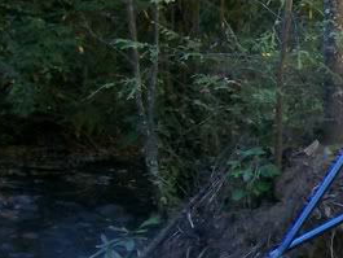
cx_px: 655
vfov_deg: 10.6
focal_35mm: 139
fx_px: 1378
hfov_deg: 12.7
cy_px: 239
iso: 80
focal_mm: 6
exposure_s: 1/96.7
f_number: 2.7
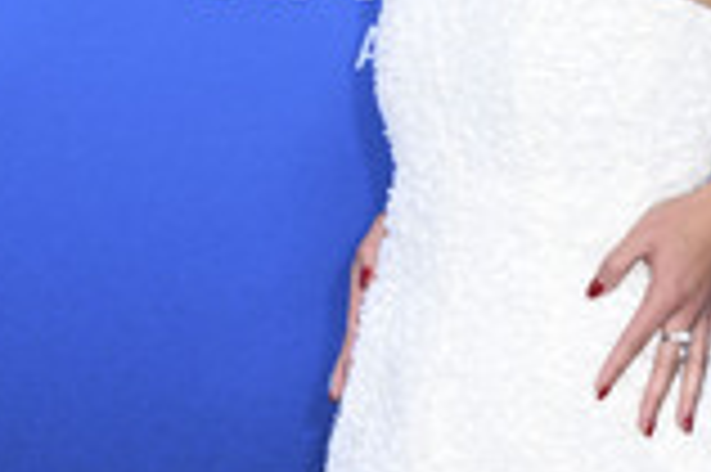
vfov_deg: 9.7
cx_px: 515
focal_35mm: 140
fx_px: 2762
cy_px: 13
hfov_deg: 14.6
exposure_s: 1/200
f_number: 6.3
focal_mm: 49
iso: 1600
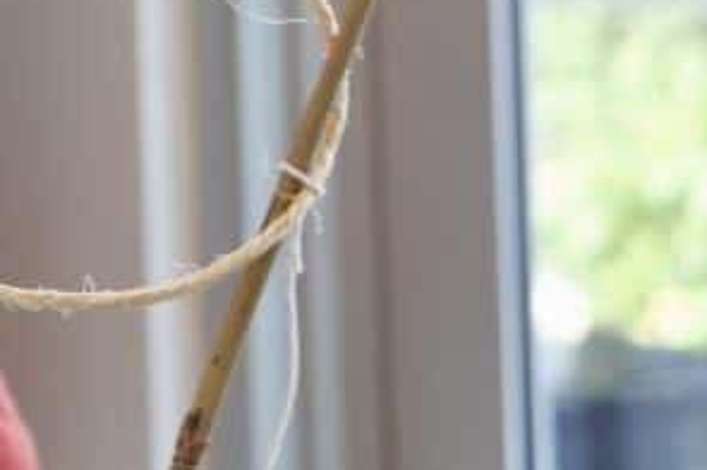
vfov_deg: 5.1
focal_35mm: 271
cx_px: -345
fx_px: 5316
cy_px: 24
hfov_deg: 7.5
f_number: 2.8
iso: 200
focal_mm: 34
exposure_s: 1/125
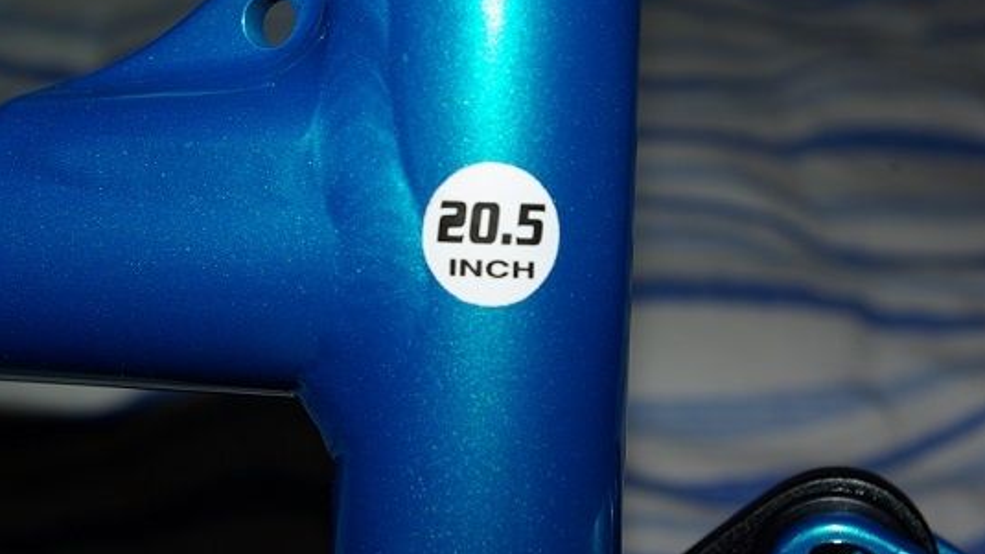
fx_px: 1294
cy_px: 226
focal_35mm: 50
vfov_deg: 24.1
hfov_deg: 41.7
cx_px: 496
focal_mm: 31
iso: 125
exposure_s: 1/50
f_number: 8
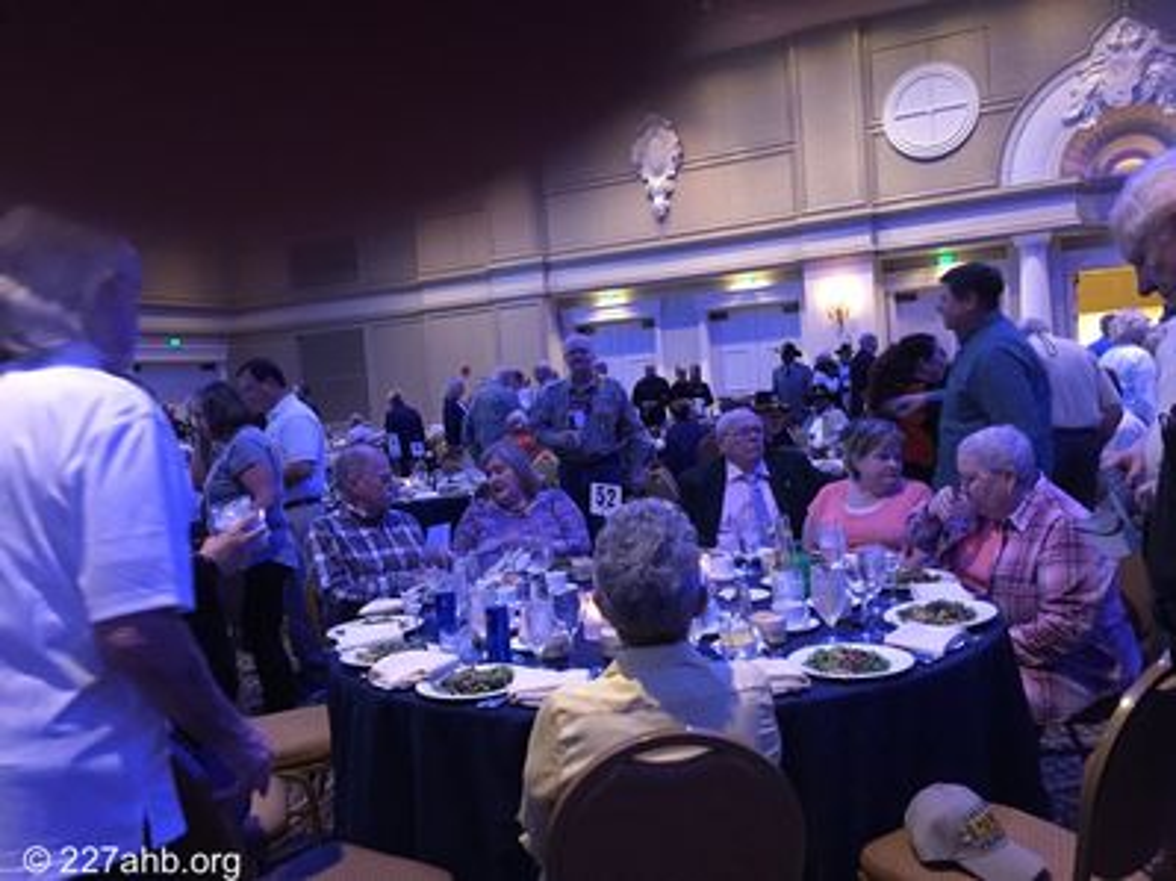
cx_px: 588
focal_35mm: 29
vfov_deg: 48.2
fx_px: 985
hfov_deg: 61.7
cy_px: 440
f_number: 2.2
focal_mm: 4.15
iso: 250
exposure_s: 1/15
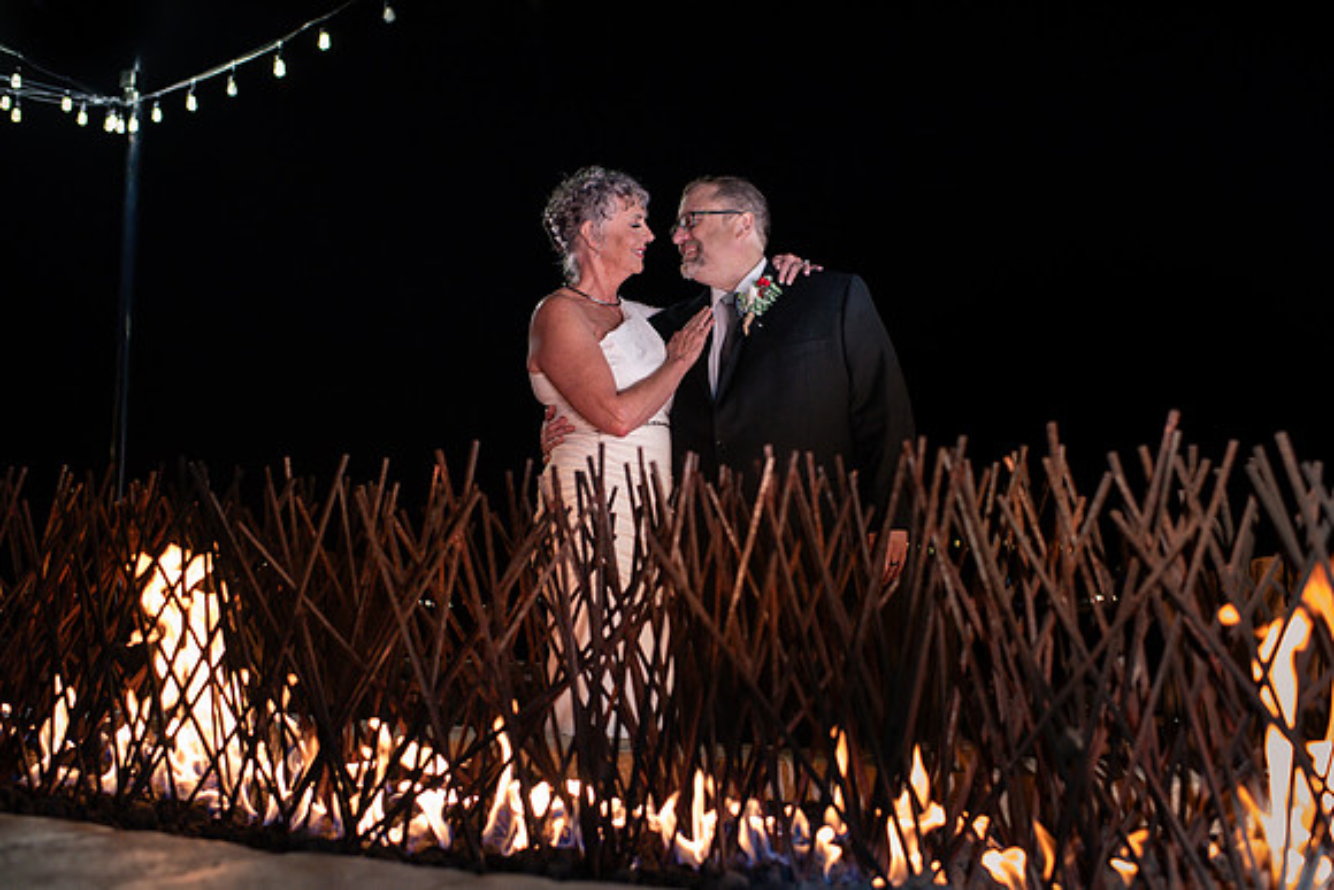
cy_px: 445
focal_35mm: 35
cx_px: 667
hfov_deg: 54.4
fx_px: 1297
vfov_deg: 37.9
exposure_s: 1/200
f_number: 3.2
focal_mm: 35
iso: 2000
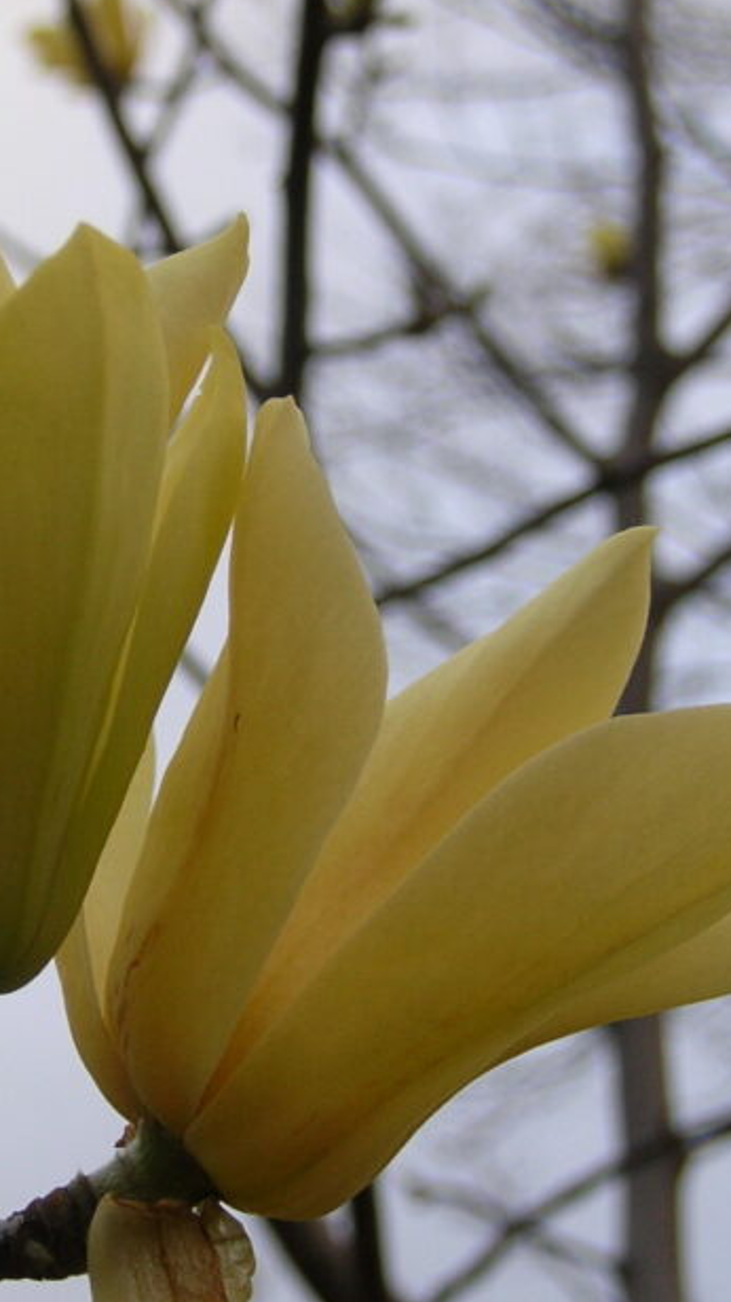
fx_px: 3622
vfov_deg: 20.3
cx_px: 135
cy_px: 765
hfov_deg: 11.5
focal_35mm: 105
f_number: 3.1
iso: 50
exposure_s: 1/64
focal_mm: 9.6
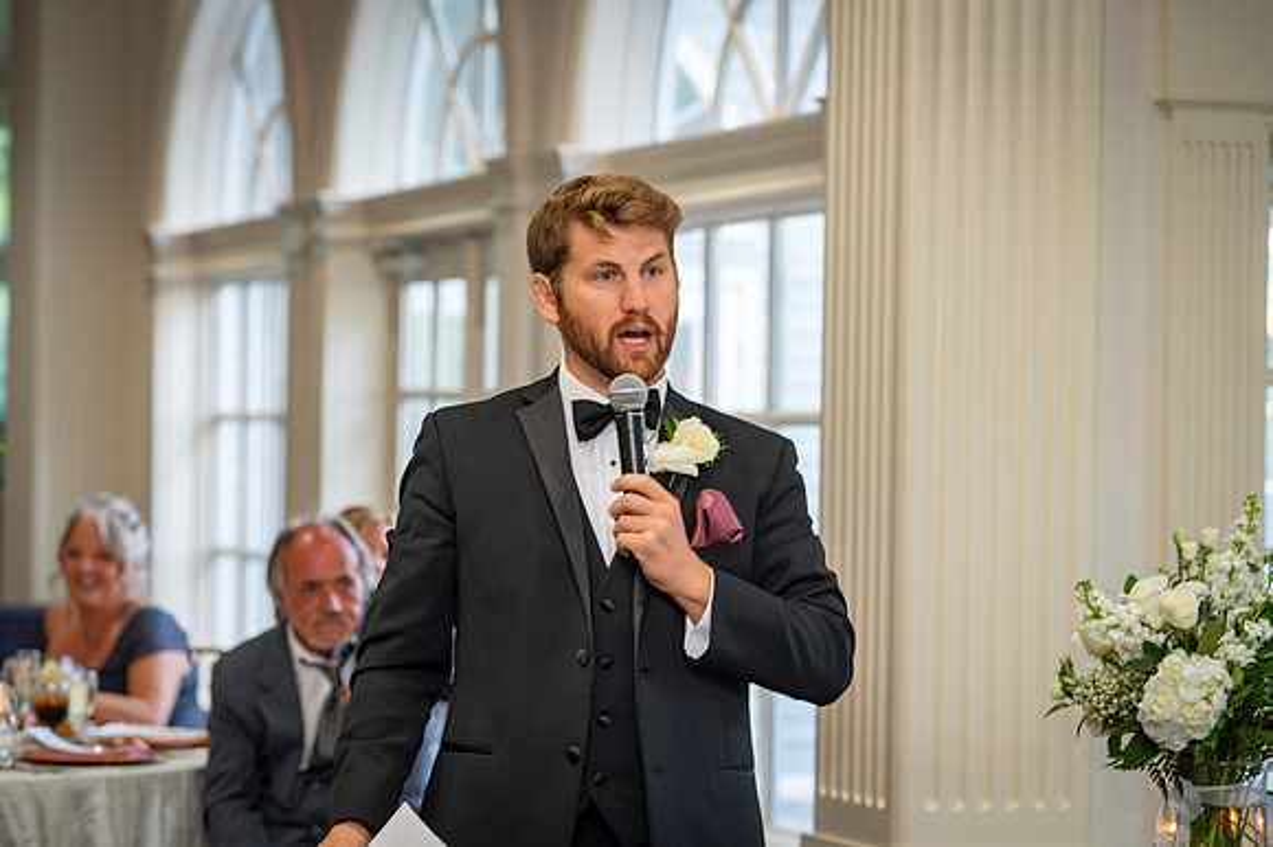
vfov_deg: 12.4
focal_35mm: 110
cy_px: 424
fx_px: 3887
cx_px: 636
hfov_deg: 18.6
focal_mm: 110
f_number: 4
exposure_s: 1/80
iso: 1000
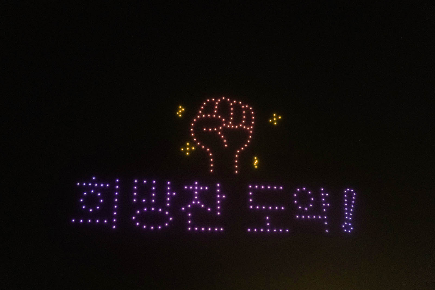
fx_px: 375
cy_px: 145
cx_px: 218
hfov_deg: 60.3
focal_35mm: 31
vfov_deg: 42.3
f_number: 2.8
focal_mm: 31
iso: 8000
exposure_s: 1/160
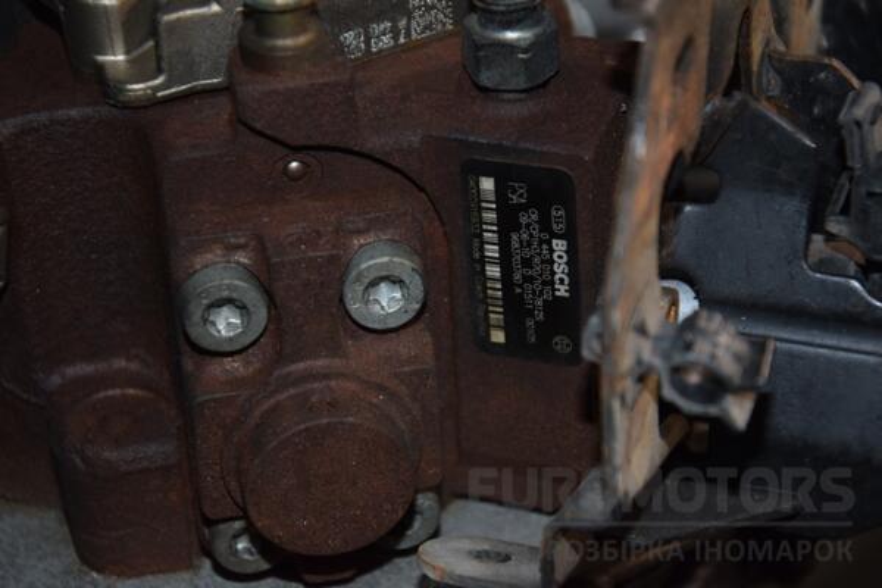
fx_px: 3124
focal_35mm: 128
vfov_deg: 10.8
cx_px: 441
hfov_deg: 16.1
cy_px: 294
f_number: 5.6
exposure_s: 1/60
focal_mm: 85
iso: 800
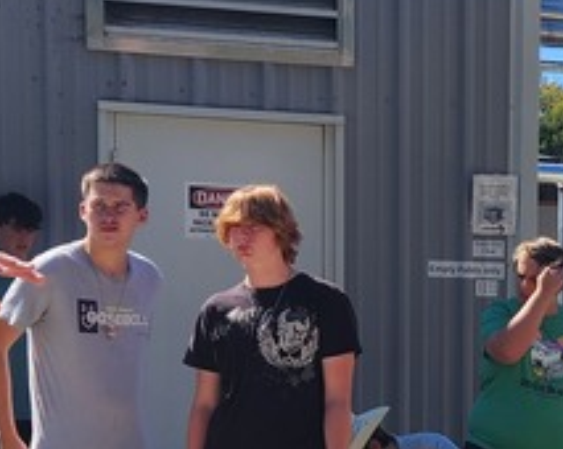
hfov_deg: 17.0
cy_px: 452
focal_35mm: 108
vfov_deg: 14.0
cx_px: 685
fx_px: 1798
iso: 20
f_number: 1.8
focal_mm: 5.4
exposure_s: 1/1208
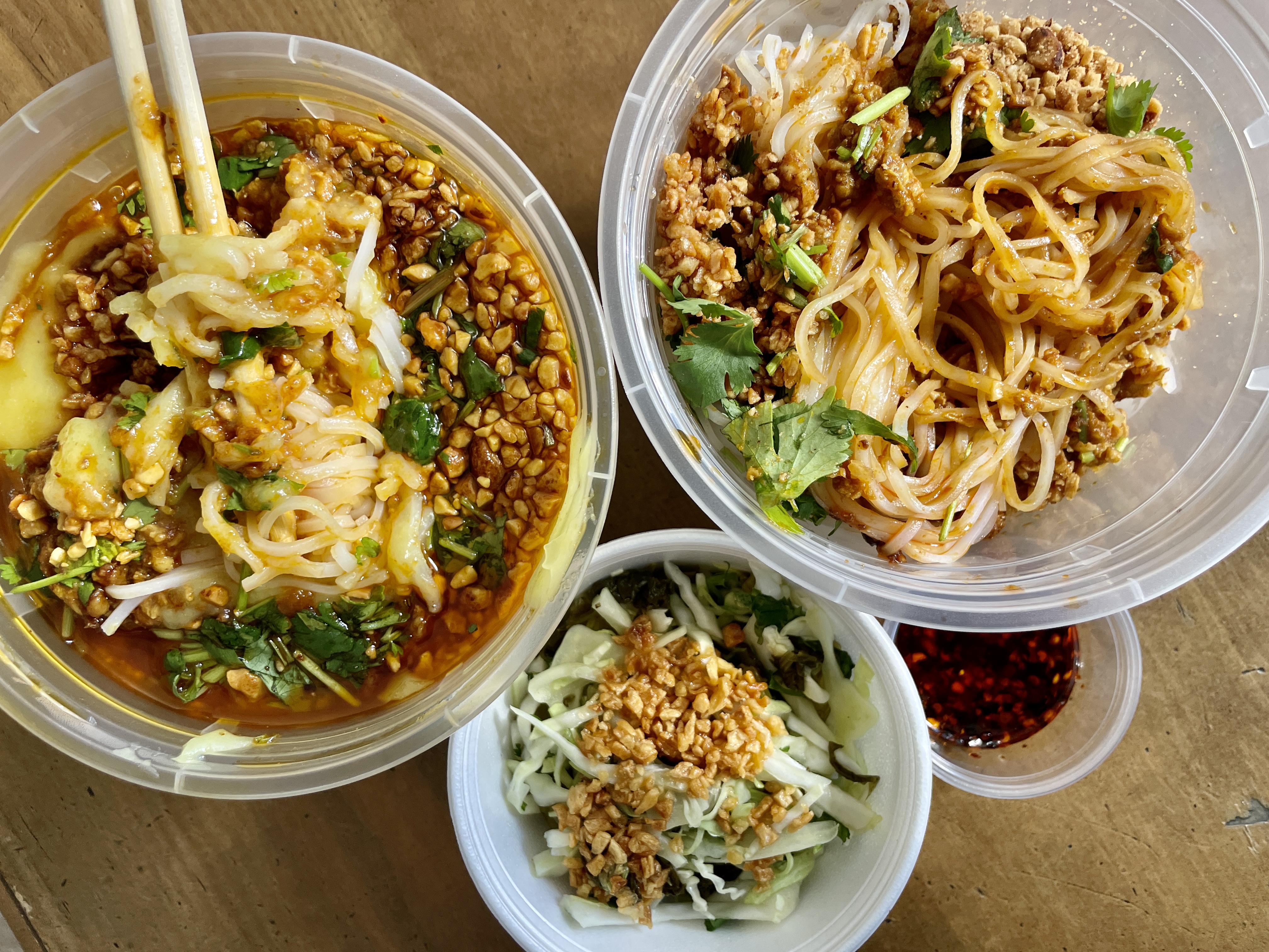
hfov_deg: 67.3
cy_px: 476
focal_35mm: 26
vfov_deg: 53.1
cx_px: 634
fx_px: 953
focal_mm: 4.2
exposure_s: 1/121
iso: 125
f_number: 1.6
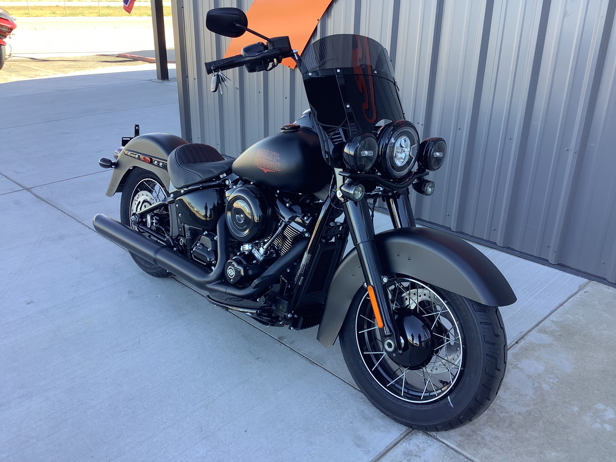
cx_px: 308
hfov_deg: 58.4
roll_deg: -2.5
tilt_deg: -23.1
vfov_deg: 45.4
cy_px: 231
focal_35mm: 31
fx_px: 552
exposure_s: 1/120
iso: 40
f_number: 2.4
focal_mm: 3.3
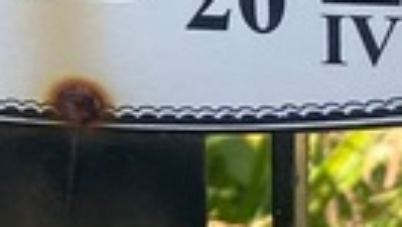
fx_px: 1824
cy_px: -151
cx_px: -12
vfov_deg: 7.0
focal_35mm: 171
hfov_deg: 12.4
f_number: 1.8
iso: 32
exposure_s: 1/536
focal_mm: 4.25
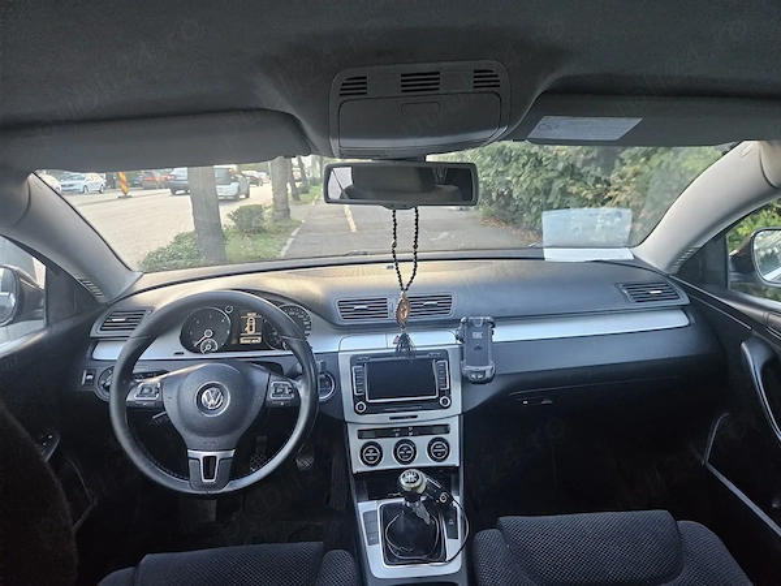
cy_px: 293
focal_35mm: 23
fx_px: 519
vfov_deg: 58.9
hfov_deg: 73.9
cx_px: 390
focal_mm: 5.4
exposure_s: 1/200
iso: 500
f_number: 1.8
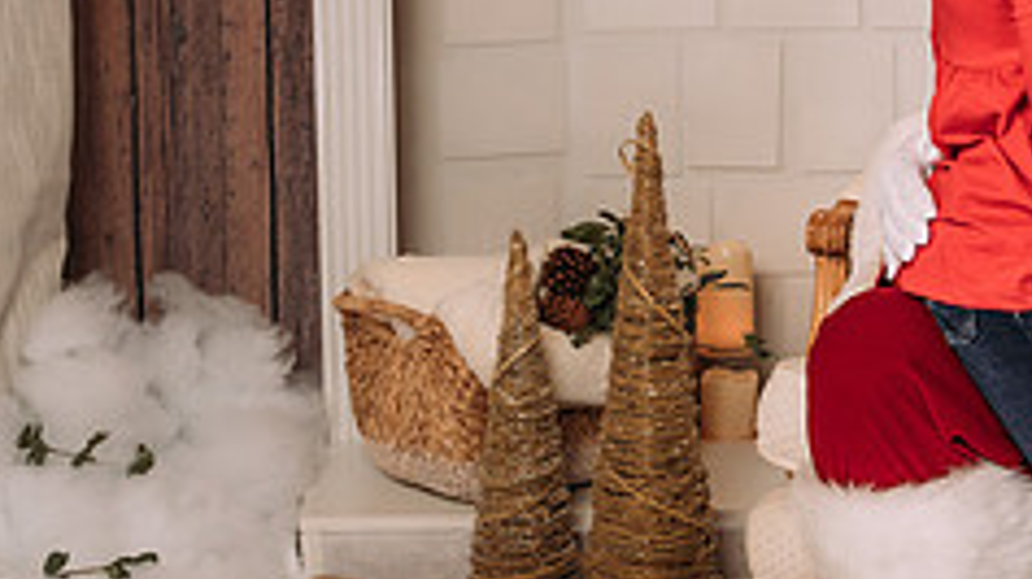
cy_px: 234
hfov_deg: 19.8
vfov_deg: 11.4
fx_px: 2899
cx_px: 904
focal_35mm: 106
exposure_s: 1/100
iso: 100
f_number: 5.6
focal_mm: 35
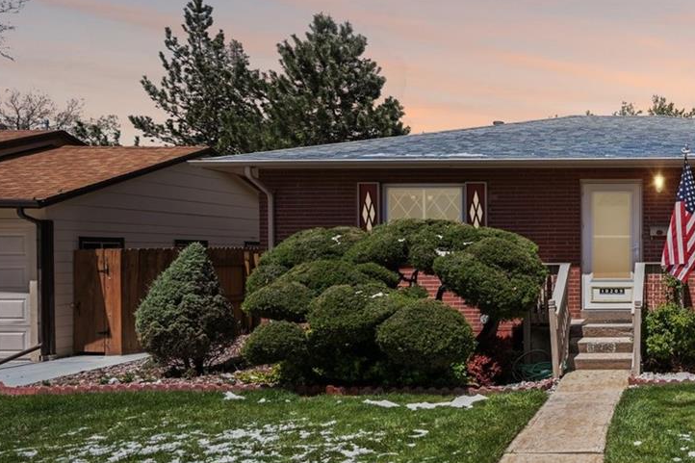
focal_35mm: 51
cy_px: 261
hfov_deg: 35.2
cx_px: 696
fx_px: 984
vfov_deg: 26.4
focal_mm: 23
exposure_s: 1/60
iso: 64
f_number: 11
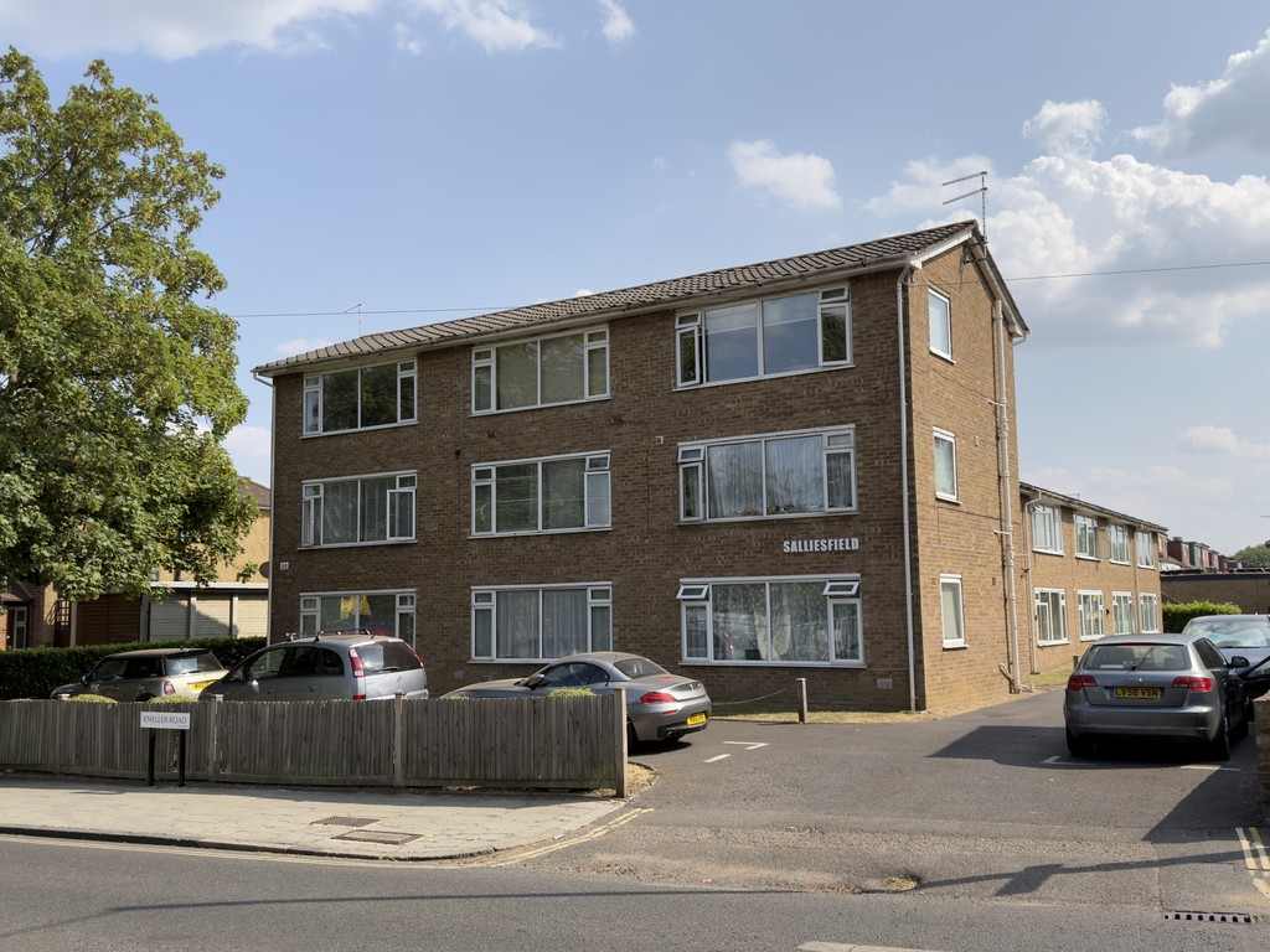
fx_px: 1211
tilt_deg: +6.1
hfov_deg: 55.4
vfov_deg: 42.9
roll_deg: +1.3
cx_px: 635
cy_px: 476
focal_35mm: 33
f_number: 1.78
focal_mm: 6.76
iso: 64
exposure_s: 1/4739
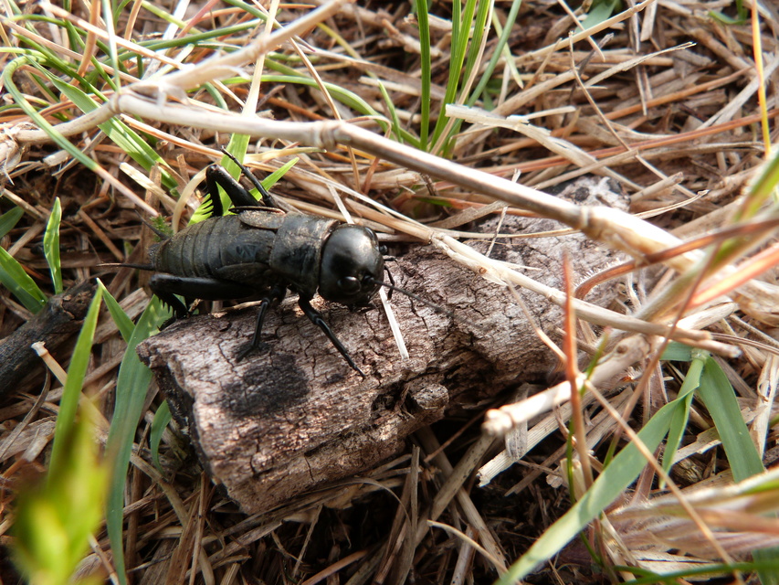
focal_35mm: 25
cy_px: 292
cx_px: 390
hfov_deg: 69.4
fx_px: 563
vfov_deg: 54.9
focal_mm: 4.5
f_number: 3.6
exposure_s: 1/125
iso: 100
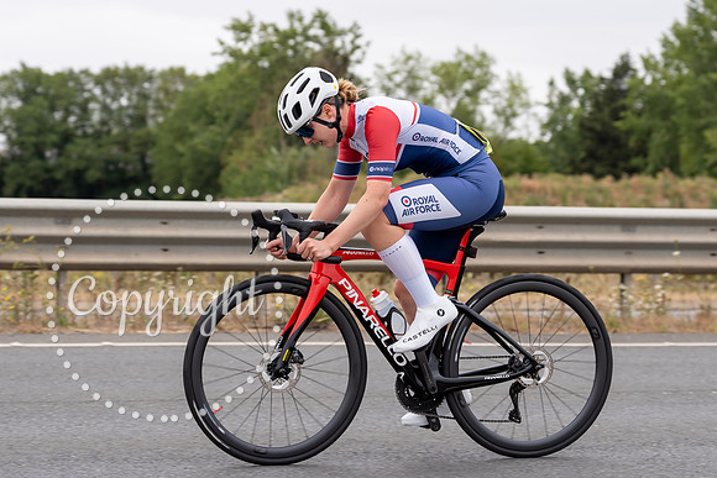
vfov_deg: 12.4
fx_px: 2200
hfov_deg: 18.5
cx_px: 376
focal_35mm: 110
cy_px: 218
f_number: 3.5
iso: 100
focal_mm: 70
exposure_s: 1/800
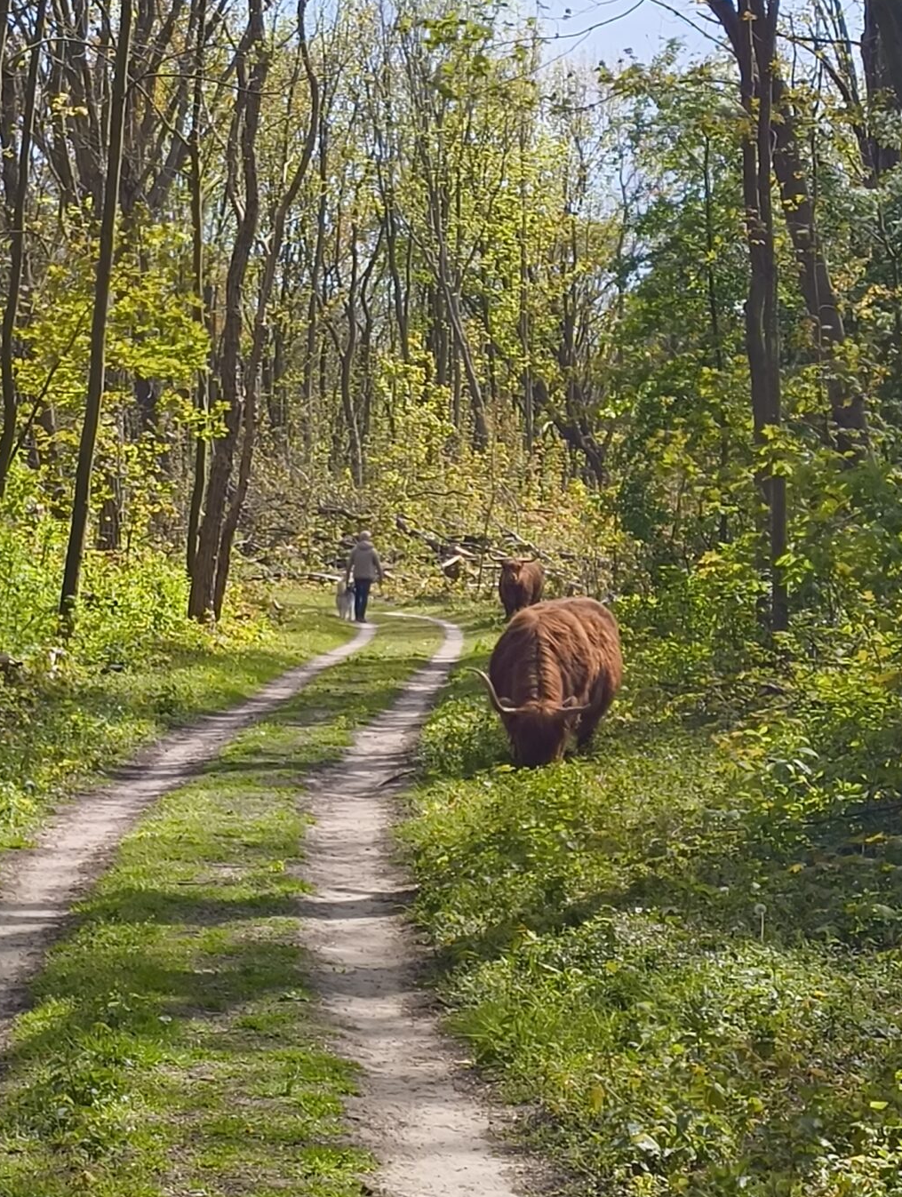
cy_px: 618
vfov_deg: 20.6
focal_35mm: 95
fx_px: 3291
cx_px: 378
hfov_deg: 15.6
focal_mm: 5.56
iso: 101
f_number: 1.87
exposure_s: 1/1614
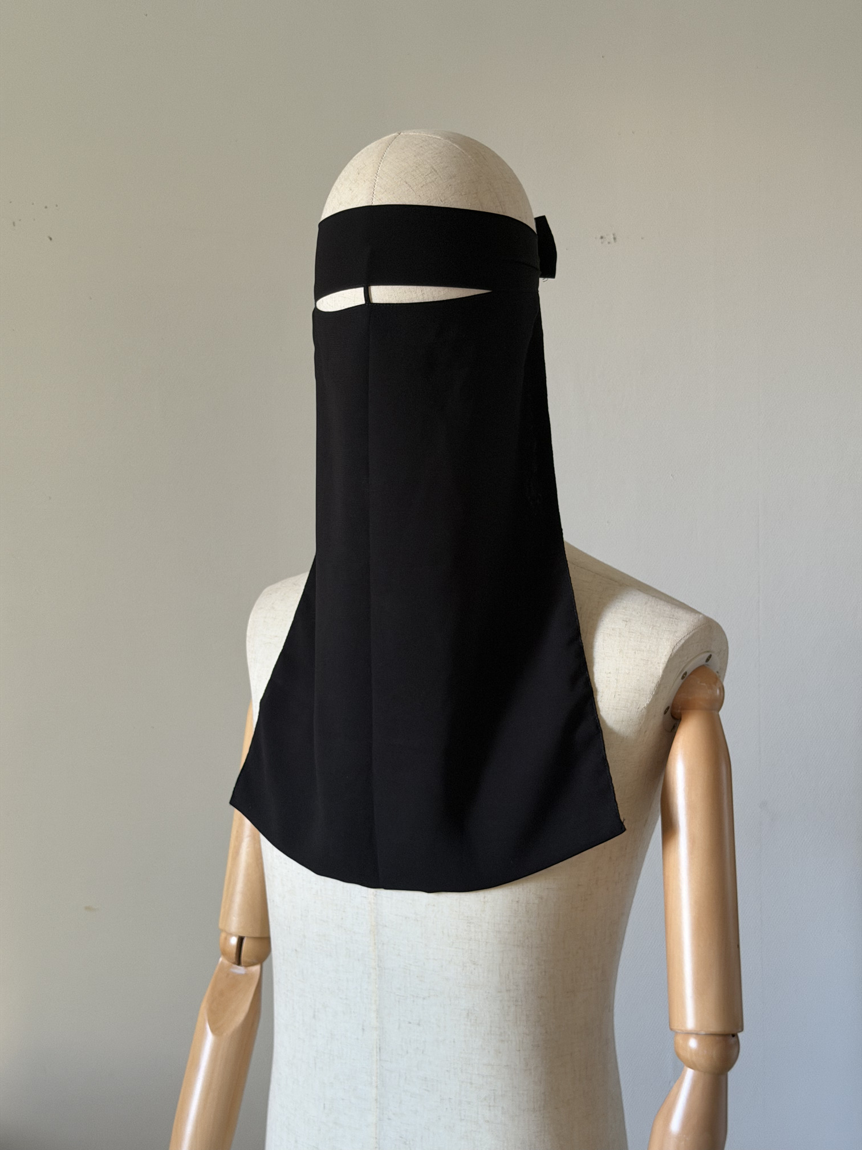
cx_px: 431
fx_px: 1594
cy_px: 575
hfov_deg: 30.3
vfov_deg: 39.7
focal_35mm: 48
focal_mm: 6.76
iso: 250
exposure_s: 1/60
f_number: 1.78
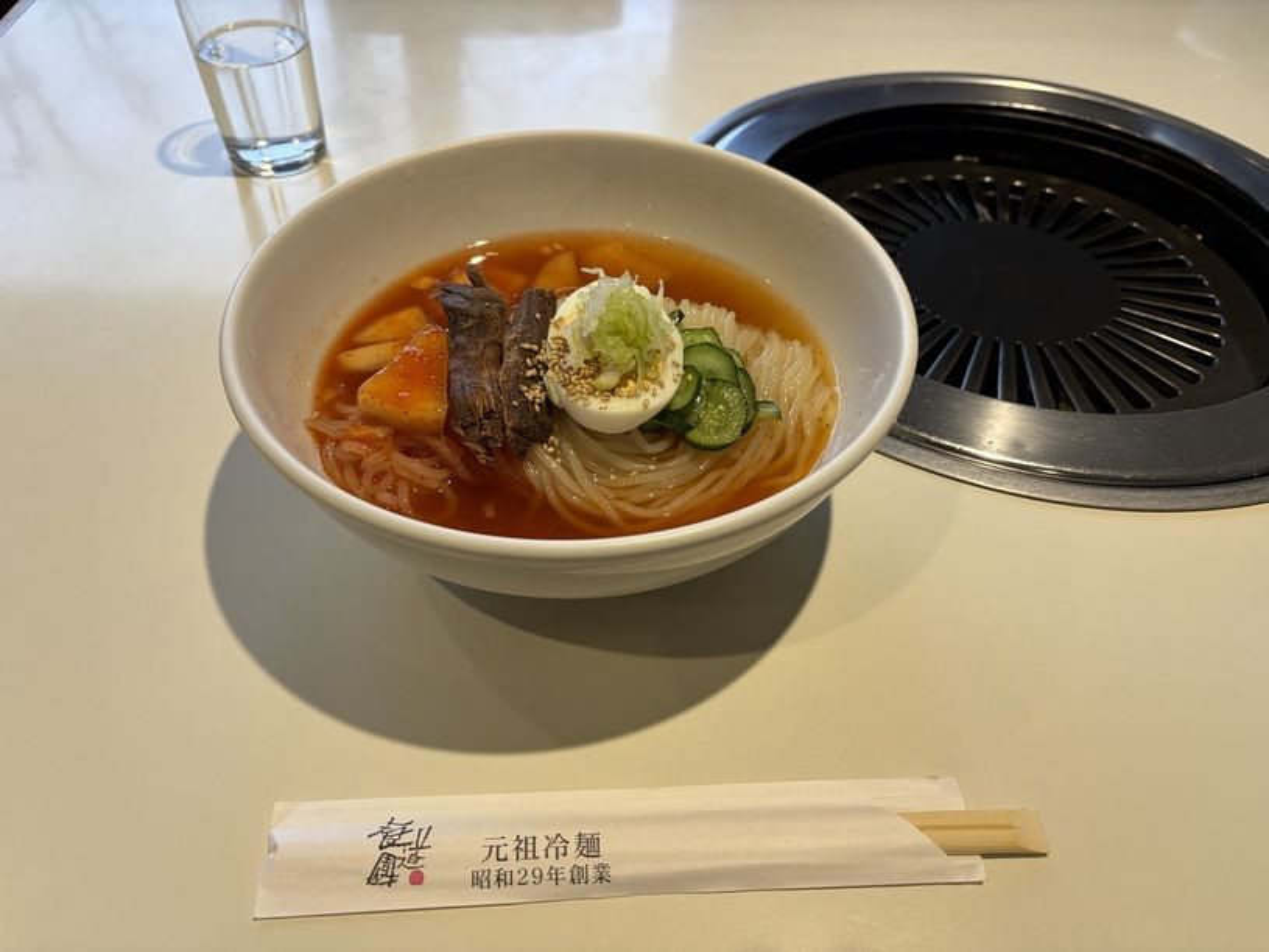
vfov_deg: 53.1
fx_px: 953
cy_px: 476
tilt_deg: -47.4
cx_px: 634
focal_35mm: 26
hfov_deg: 67.3
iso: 64
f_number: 1.6
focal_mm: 5.96
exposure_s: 1/122
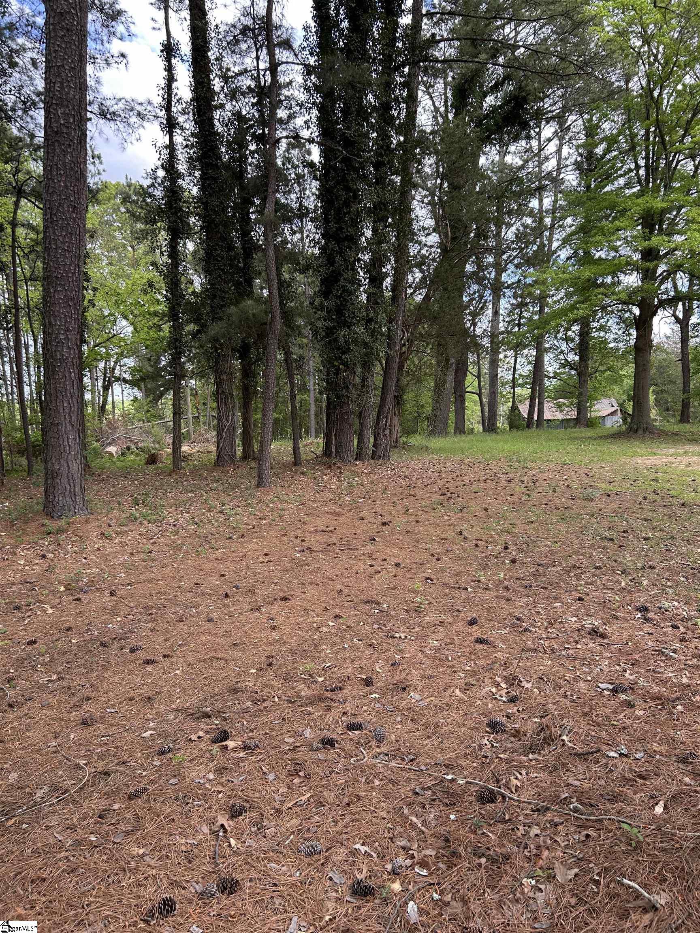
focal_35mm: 26
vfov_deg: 67.3
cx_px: 350
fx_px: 701
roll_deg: +2.0
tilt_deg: -3.5
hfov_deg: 53.1
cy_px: 466
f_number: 1.5
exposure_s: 1/539
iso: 50
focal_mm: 5.7
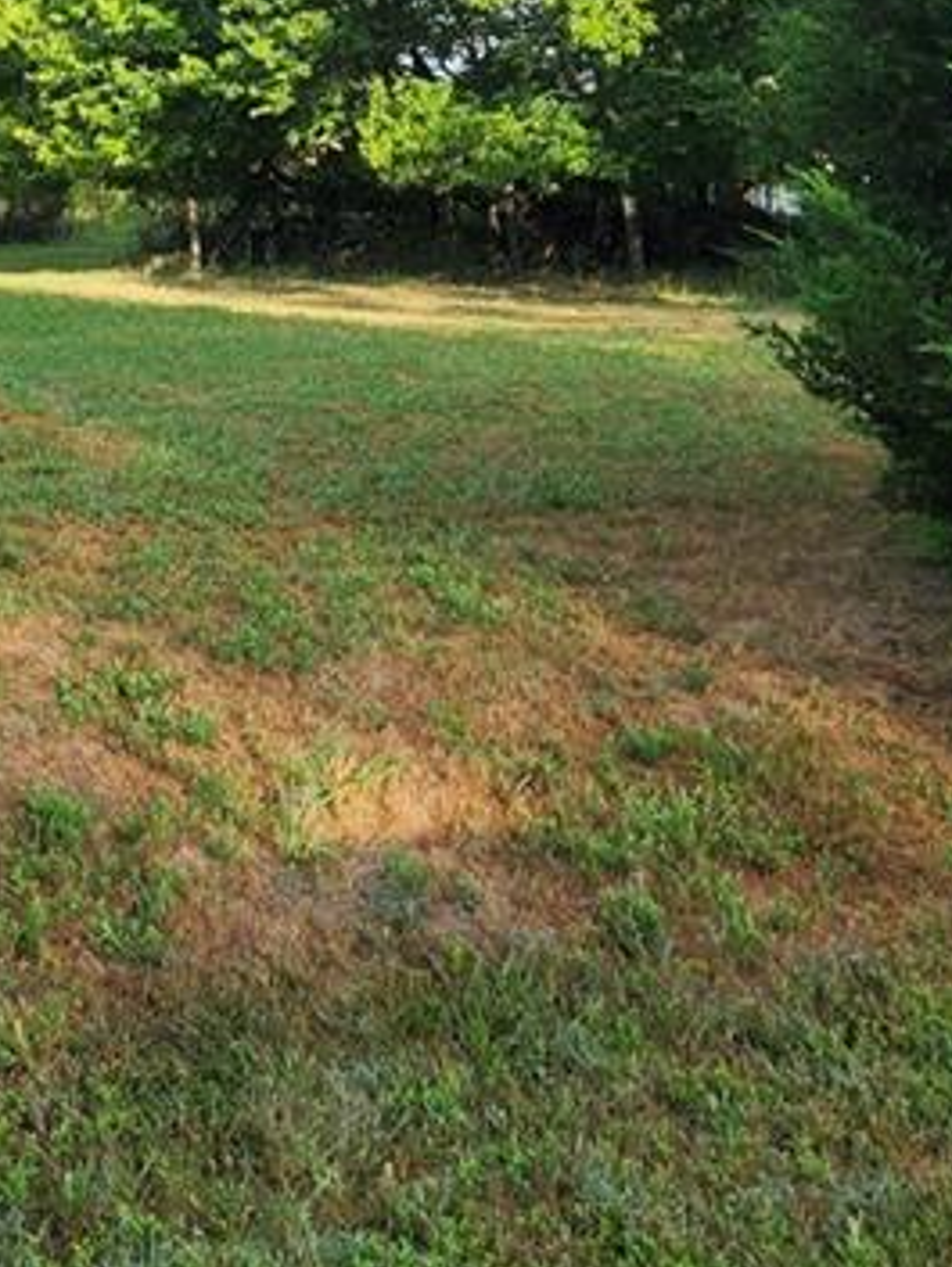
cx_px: 25
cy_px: 68
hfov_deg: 27.6
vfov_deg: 35.4
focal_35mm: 50
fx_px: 1832
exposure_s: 1/688
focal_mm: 5.54
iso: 25
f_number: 1.8
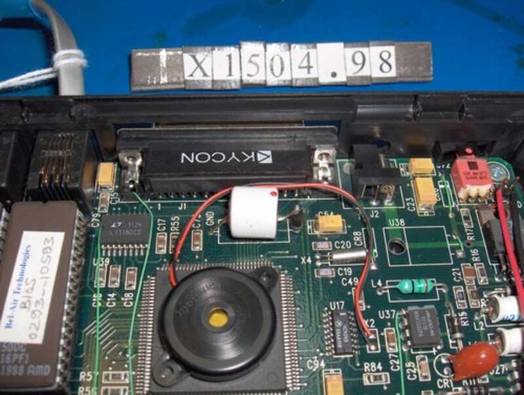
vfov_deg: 36.9
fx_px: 591
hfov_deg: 47.8
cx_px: 262
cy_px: 198
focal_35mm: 39
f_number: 4.8
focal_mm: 8
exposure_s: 1/60
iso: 100
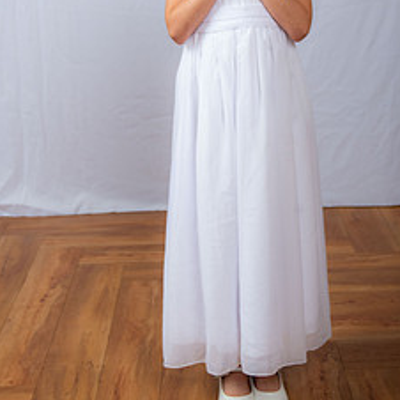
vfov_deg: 22.4
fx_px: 994
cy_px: 78
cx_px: 245
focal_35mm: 76
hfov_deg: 22.7
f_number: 6.3
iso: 250
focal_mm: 45
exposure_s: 1/200
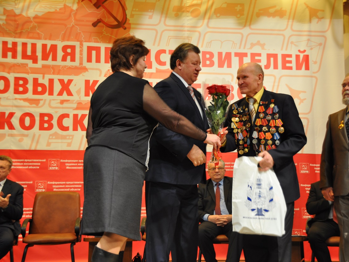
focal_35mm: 53
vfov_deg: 27.5
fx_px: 535
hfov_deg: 36.1
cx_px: 184
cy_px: 132
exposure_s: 1/20
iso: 400
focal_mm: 32
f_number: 4.5
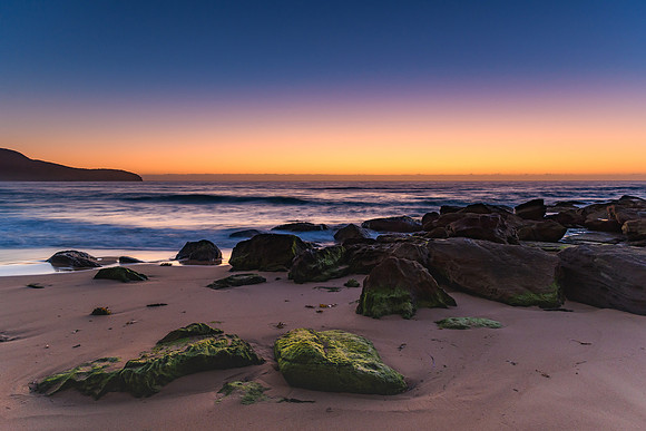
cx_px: 323
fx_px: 433
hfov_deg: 73.4
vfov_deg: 52.9
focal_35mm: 24
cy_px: 216
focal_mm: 16
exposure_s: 1.6
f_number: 8
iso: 200
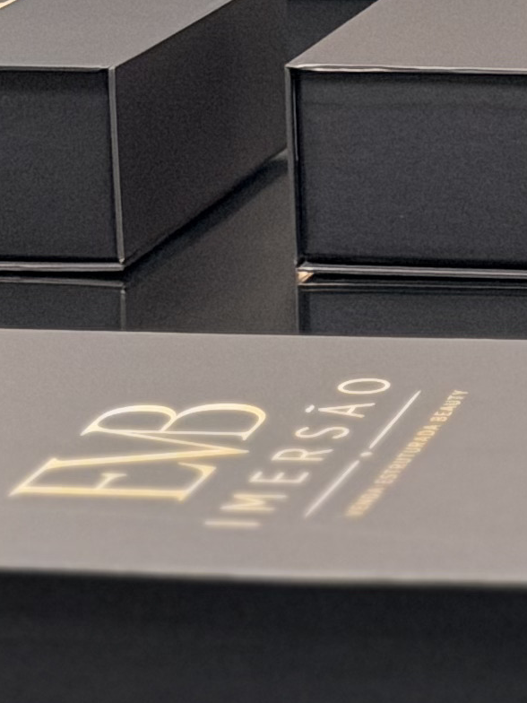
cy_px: -63
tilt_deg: -8.4
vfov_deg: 8.0
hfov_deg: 6.0
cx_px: 499
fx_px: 5014
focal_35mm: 247
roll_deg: +0.8
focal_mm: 6.76
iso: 250
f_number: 1.78
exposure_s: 1/40
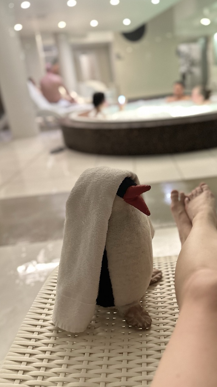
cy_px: 197
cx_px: 152
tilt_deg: -23.0
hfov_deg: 40.7
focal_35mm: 28
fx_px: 286
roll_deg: +5.5
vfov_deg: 67.9
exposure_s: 1/25
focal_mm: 6.86
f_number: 1.78
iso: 1000
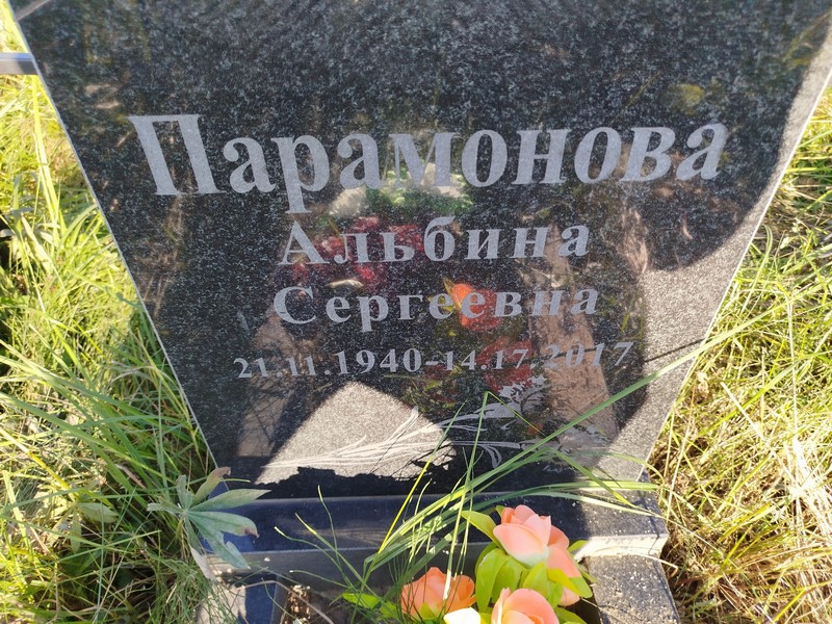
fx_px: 577
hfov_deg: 71.6
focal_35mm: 24
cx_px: 416
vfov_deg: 56.8
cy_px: 312
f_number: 1.7
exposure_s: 1/191
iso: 50
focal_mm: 5.31
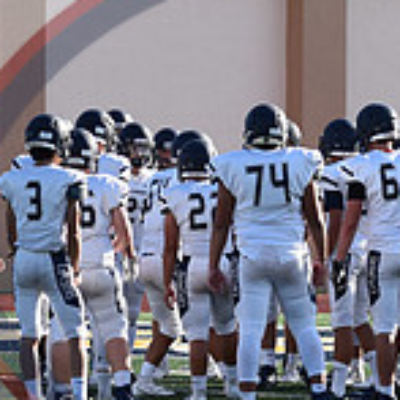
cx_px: 291
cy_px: 224
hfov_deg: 3.9
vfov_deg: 3.9
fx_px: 5922
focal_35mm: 453
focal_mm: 90
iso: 400
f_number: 5.6
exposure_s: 1/1250
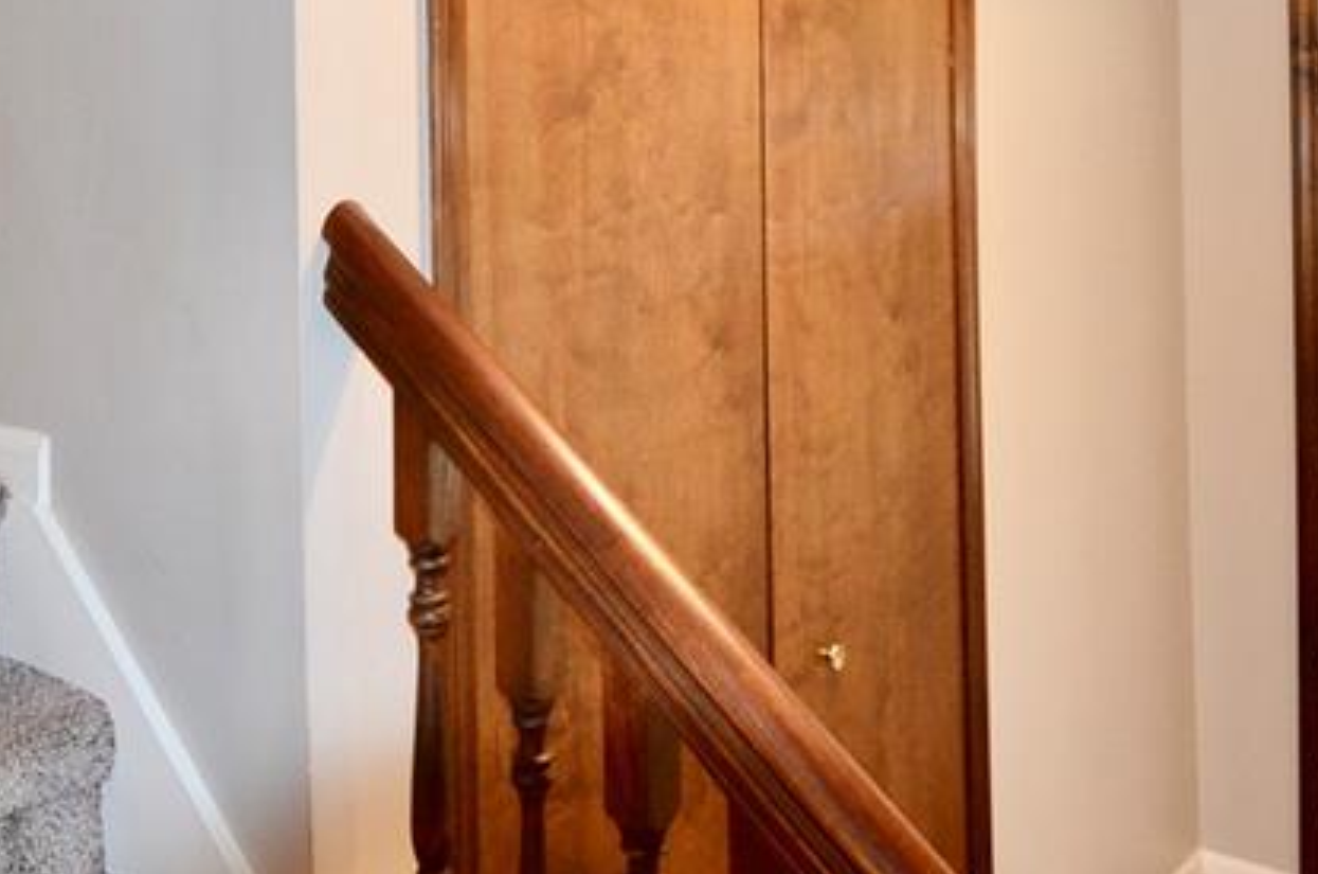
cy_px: 178
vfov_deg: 34.7
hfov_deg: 51.8
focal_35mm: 37
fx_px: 1352
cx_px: 572
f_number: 3.5
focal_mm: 10
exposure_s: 1/60
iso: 1600
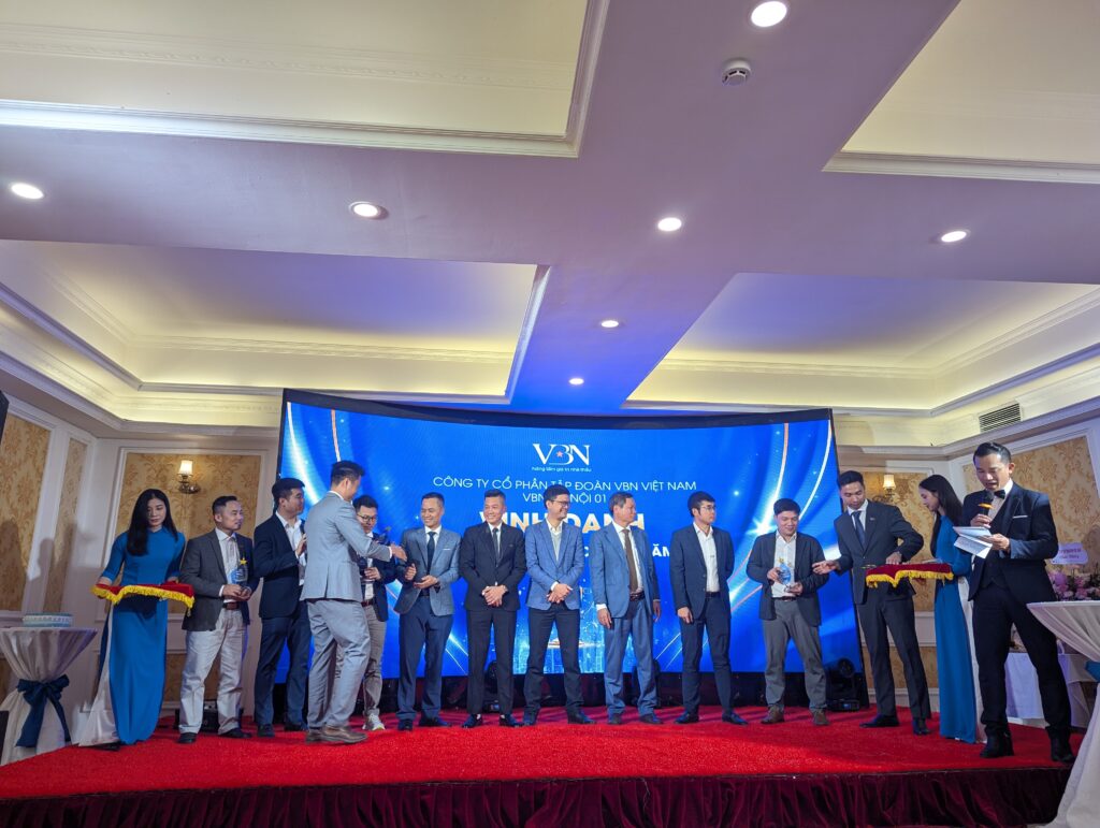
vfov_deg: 56.9
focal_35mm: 24
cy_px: 414
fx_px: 764
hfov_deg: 71.5
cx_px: 550
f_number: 1.85
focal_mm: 6.81
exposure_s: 1/100
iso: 94
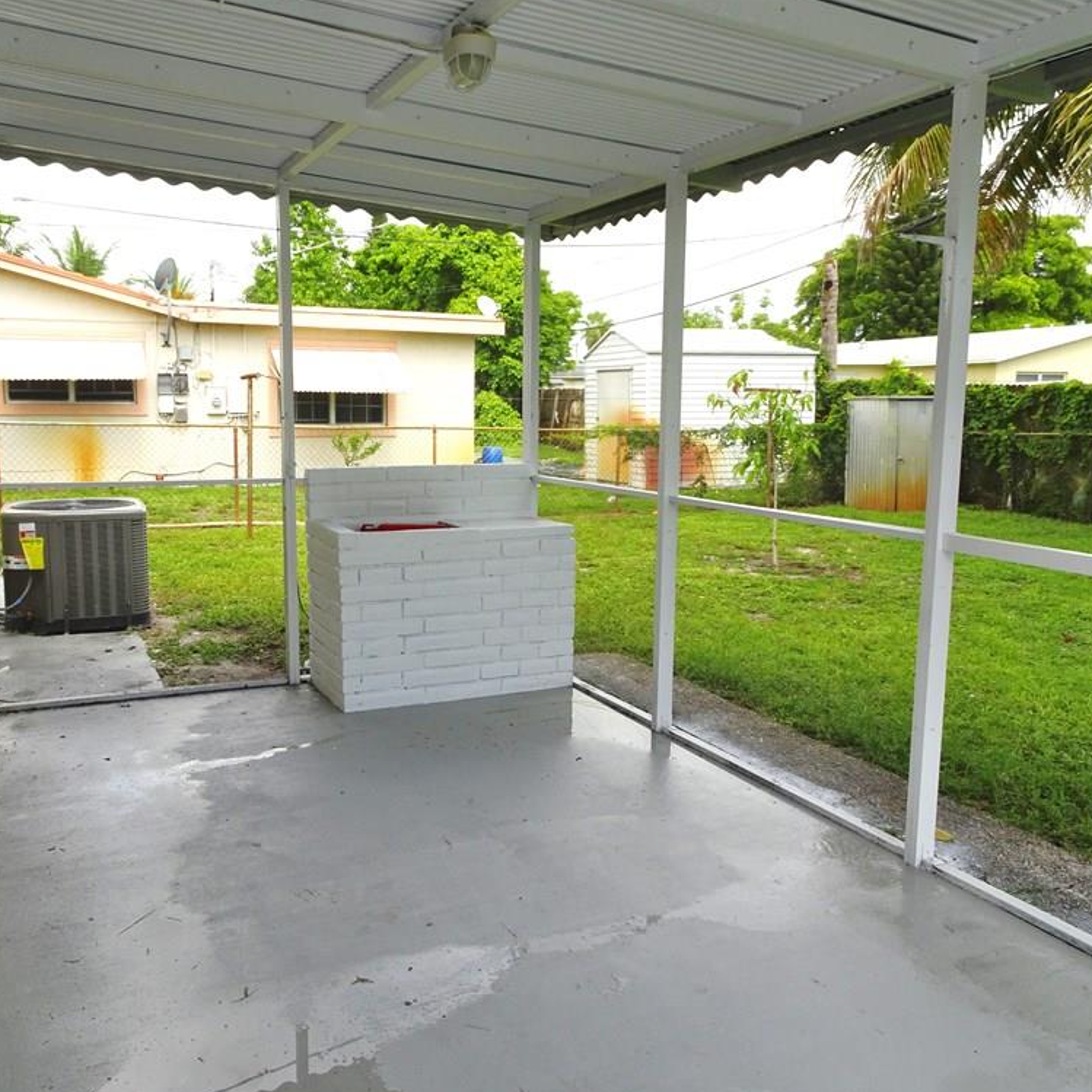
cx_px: 506
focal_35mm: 29
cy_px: 551
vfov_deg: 55.6
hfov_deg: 55.6
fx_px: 1035
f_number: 3.5
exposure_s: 1/320
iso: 80
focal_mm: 4.1
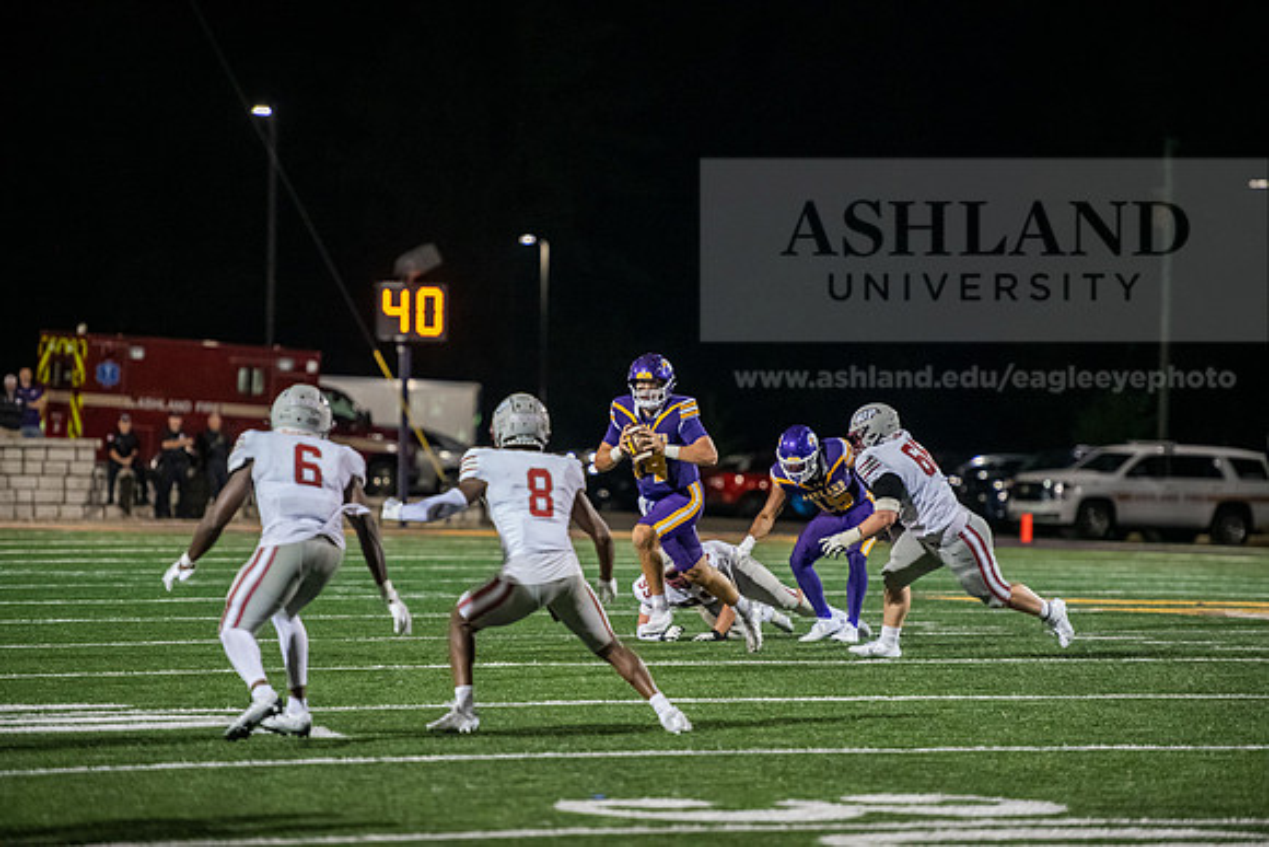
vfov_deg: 7.2
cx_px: 634
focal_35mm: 190
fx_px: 6699
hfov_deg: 10.8
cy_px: 424
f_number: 2.8
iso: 5000
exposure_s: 1/400
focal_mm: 190
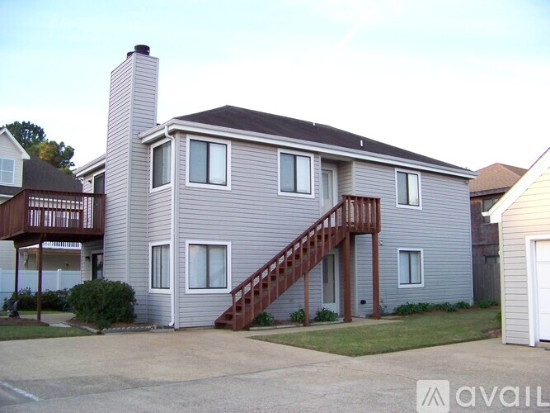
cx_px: 275
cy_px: 206
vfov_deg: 39.6
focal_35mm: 36
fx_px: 572
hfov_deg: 51.4
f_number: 2.8
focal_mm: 5.85
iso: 400
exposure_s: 1/640
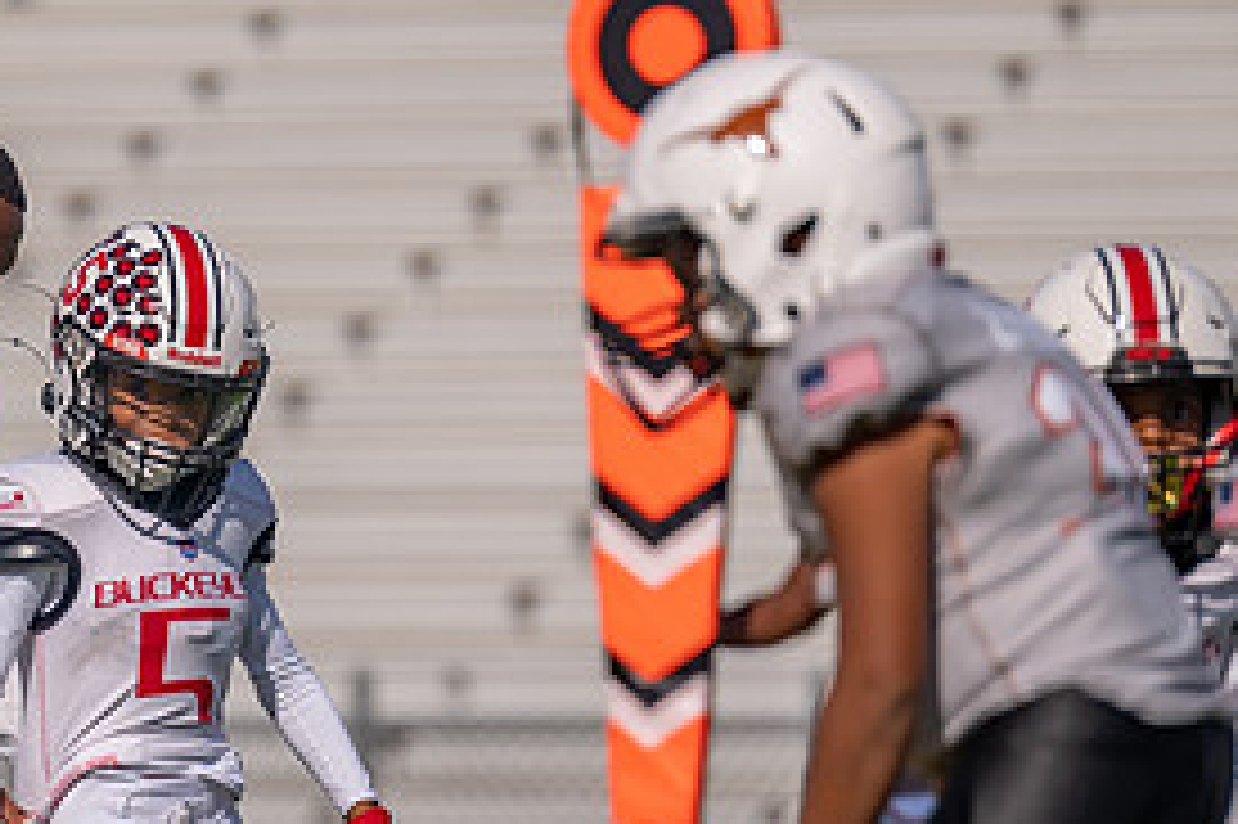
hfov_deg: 3.3
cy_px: 738
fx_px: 21754
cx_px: 54
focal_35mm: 633
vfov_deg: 2.2
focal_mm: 280
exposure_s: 1/2000
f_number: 4
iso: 100
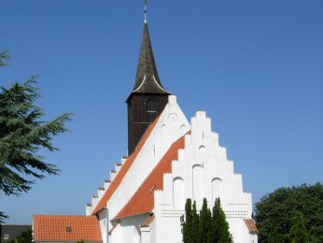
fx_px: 551
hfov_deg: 32.6
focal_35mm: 59
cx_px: 138
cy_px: 145
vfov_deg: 24.8
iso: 50
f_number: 6.9
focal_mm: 10.1
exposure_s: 1/418
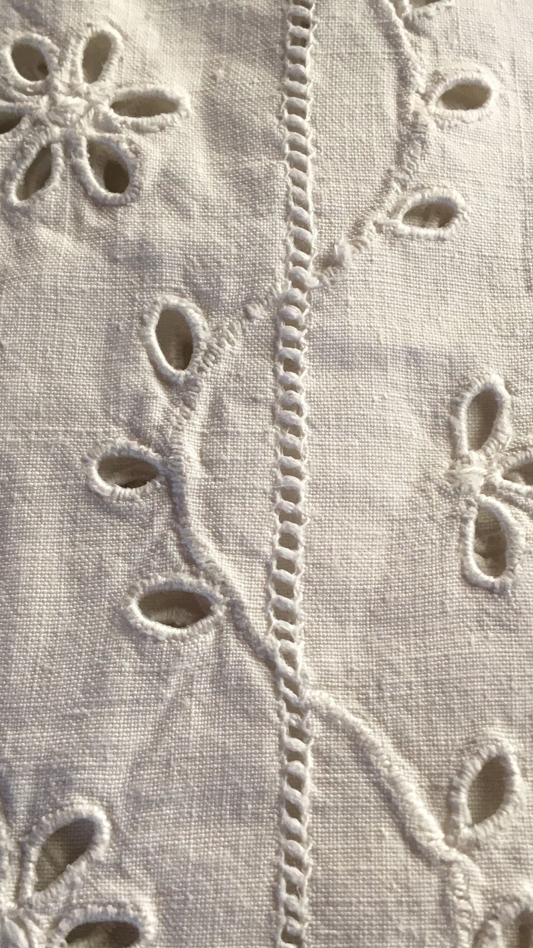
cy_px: 528
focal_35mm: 48
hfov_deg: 24.9
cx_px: 255
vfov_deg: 42.8
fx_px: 1206
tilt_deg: -70.0
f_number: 2.2
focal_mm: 4.15
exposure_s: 1/33
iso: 40
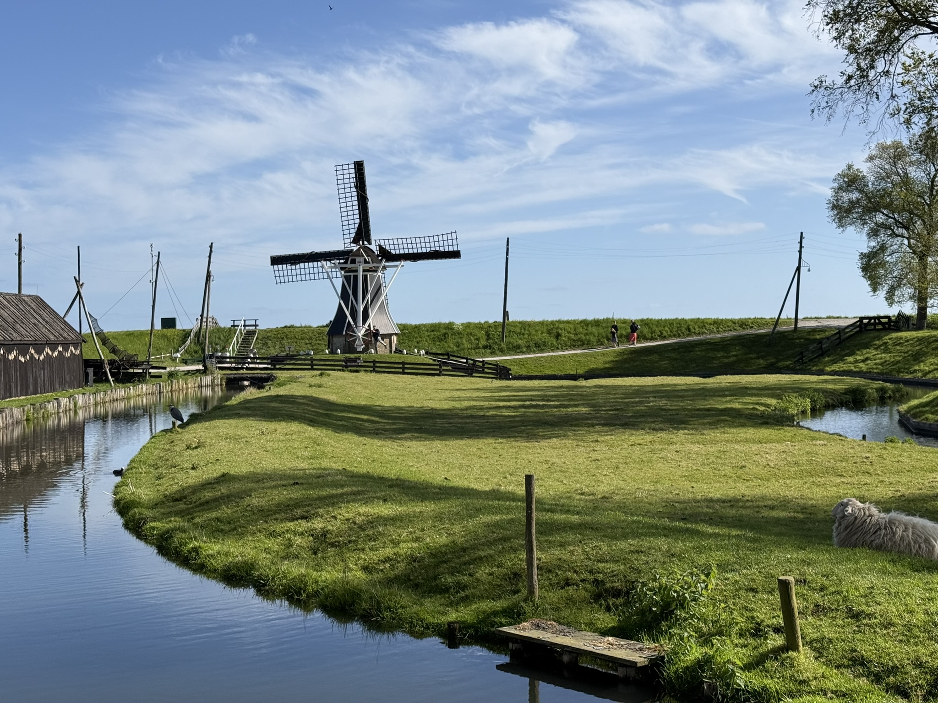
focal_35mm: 48
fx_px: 1301
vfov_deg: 30.3
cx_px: 469
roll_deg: +2.1
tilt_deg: +0.3
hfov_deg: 39.7
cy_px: 352
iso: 64
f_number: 1.78
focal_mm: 6.76
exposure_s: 1/6536
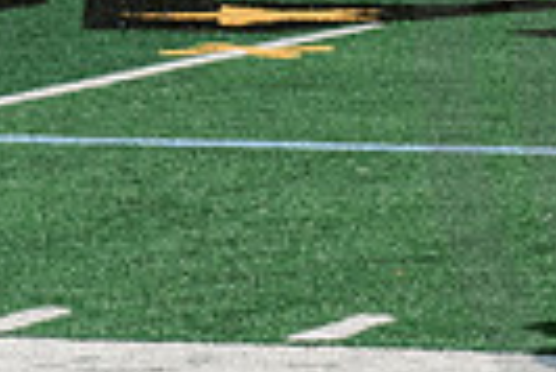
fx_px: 6942
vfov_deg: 3.1
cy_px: 27
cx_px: 1669
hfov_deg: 4.4
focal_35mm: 449
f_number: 5.6
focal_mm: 70
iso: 640
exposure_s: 1/3200
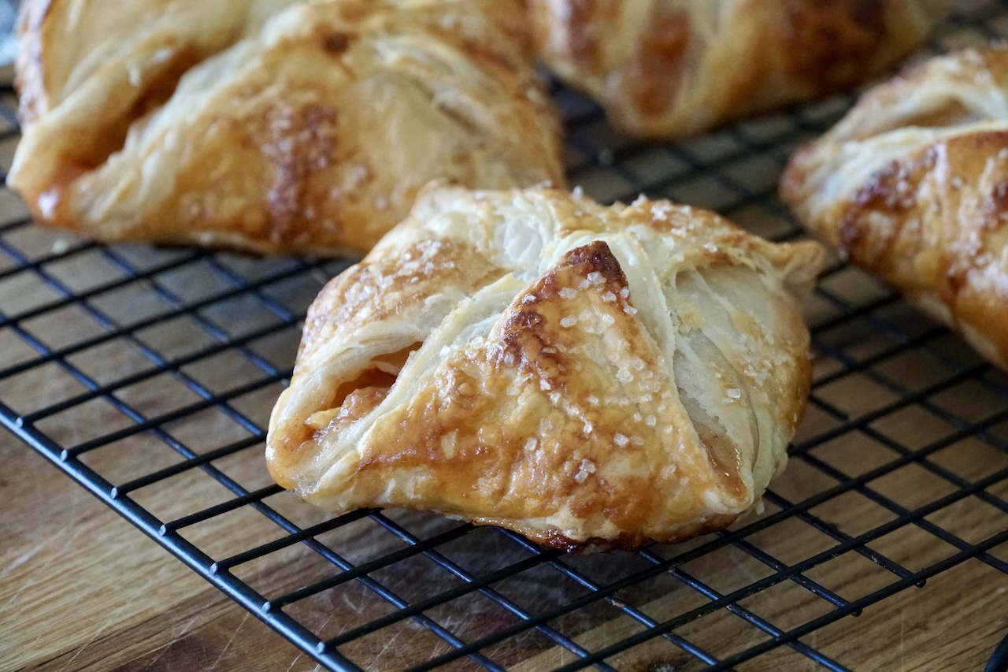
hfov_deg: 14.7
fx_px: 3905
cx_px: 504
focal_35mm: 140
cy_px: 336
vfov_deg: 9.8
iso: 6400
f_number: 5.6
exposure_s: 1/100
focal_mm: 93
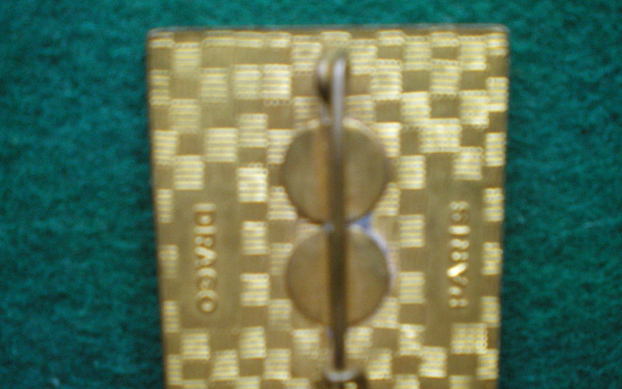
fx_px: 695
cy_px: 222
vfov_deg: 31.2
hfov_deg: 48.2
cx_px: 315
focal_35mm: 41
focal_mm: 6.3
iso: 400
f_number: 3.1
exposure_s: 1/15
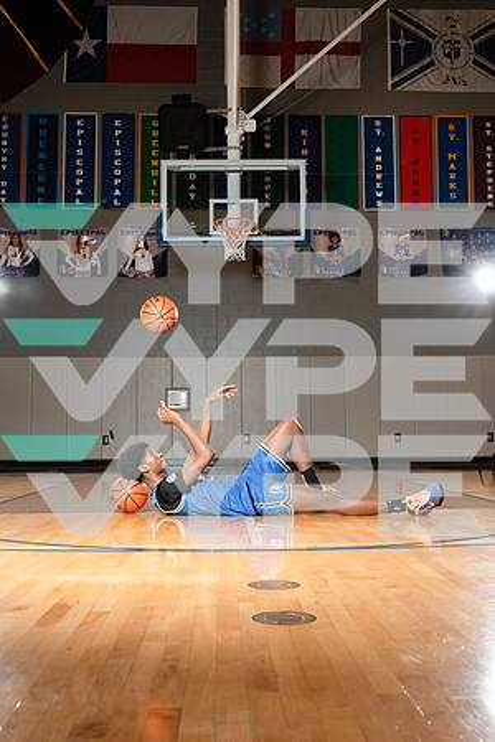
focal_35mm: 37
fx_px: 763
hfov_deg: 35.9
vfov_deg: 51.9
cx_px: 248
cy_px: 371
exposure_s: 1/250
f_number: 5.6
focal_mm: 37
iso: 400
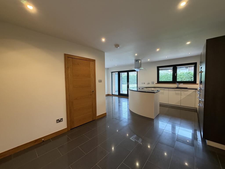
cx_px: 112
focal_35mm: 14
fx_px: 91
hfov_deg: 102.1
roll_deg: +1.2
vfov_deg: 85.7
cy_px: 84
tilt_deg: -3.0
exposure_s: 1/50
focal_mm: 2.22
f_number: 2.2
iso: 250
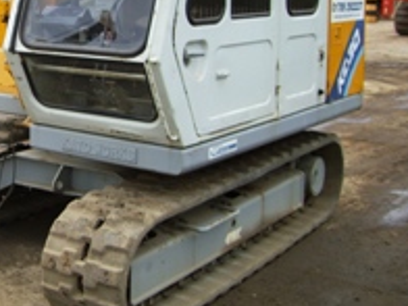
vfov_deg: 21.3
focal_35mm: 68
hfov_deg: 27.9
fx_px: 801
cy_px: 59
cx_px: 71
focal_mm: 6.2
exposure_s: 1/320
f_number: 2.7
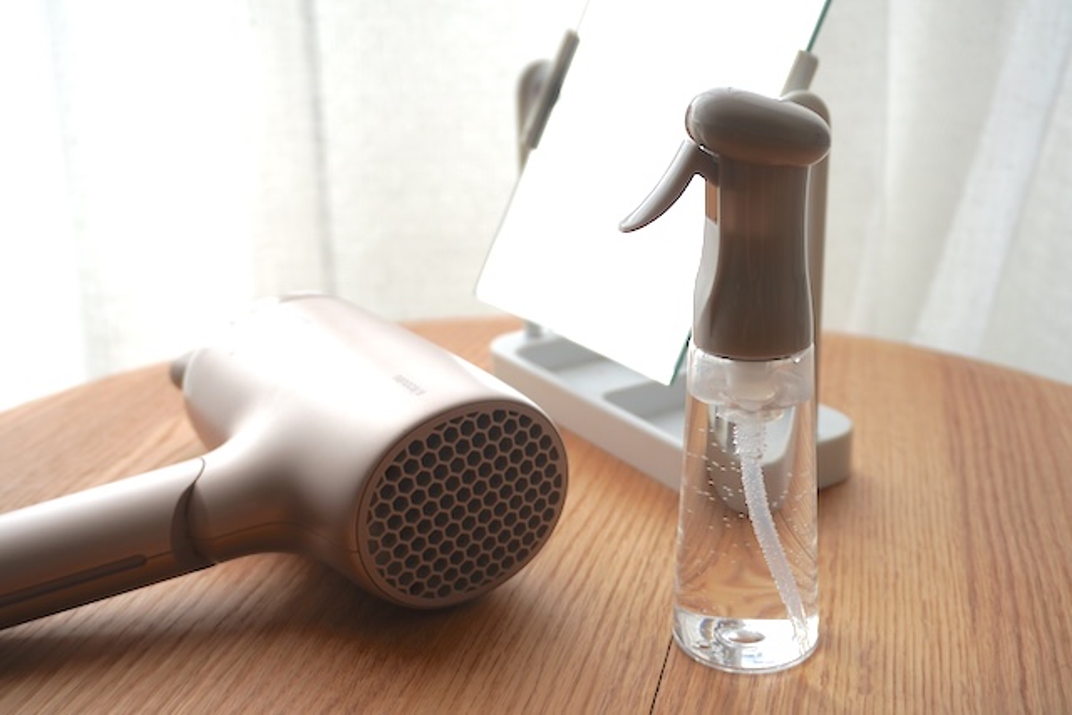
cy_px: 358
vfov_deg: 33.0
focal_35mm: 40
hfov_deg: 47.9
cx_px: 536
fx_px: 1206
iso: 160
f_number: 4.5
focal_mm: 27
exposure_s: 1/60
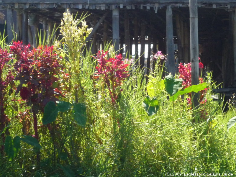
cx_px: 118
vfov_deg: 13.7
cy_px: 88
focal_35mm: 108
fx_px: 736
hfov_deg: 18.2
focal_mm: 13.2
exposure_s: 1/500
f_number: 4.9
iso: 250
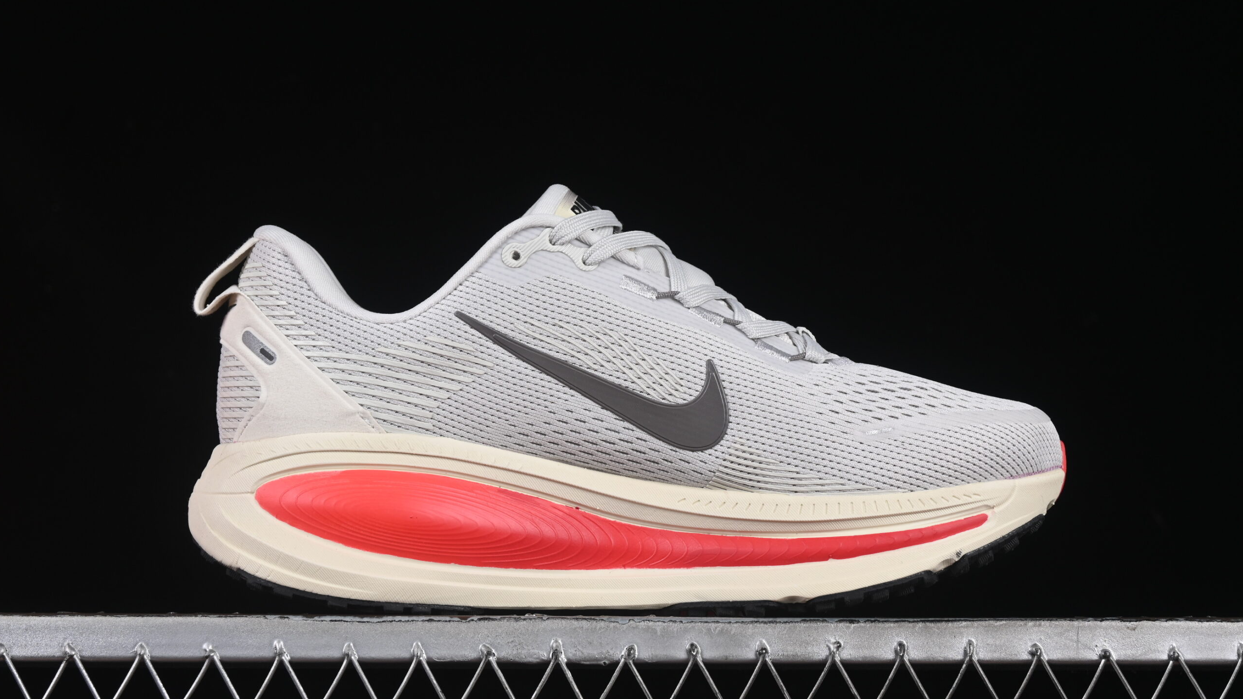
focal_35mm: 79
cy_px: 356
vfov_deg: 15.3
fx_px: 2604
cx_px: 620
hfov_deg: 26.9
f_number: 8
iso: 160
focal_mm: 50
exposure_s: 1/80
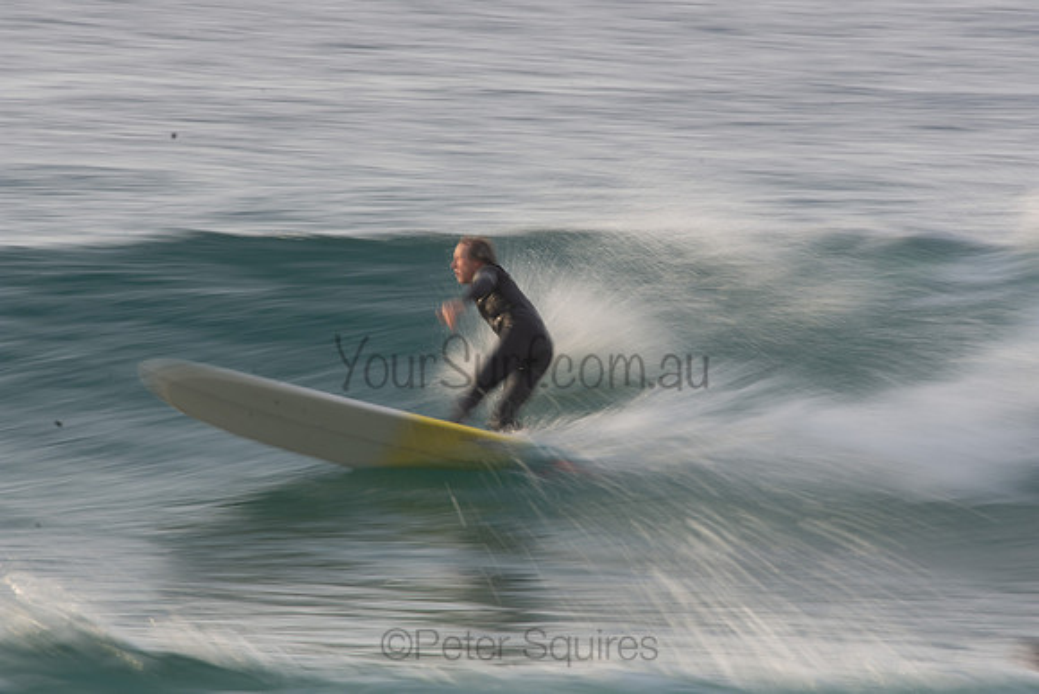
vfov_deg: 1.8
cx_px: 520
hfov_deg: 2.7
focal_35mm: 750
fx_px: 21650
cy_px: 347
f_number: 20
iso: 100
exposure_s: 1/15
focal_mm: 500
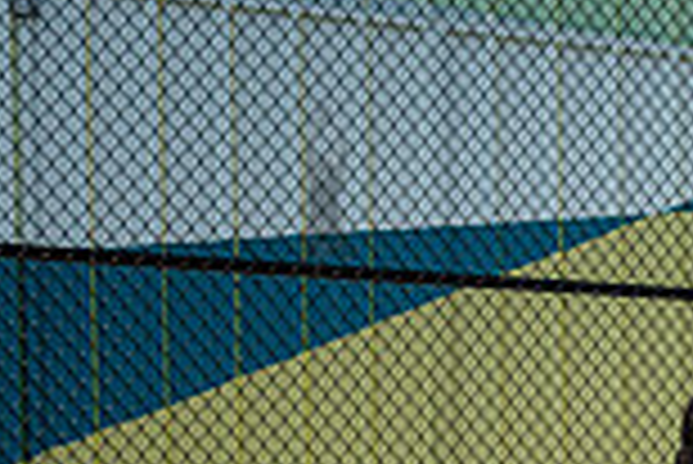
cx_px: 1308
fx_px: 2987
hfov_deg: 12.0
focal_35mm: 155
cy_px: 796
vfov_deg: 8.6
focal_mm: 35
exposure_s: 1/2000
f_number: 4.5
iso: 320
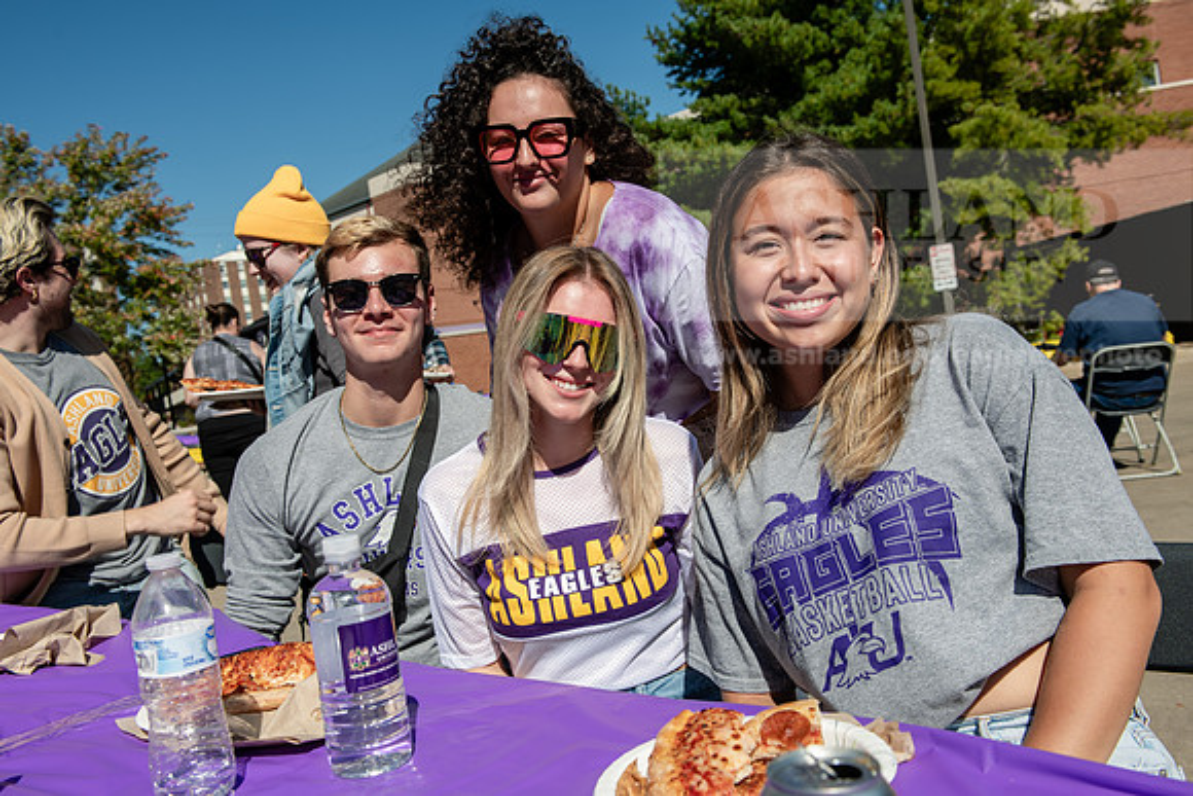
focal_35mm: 34
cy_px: 398
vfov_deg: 38.9
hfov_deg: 55.8
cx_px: 596
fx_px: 1127
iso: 80
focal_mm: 34
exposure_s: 1/320
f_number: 7.1
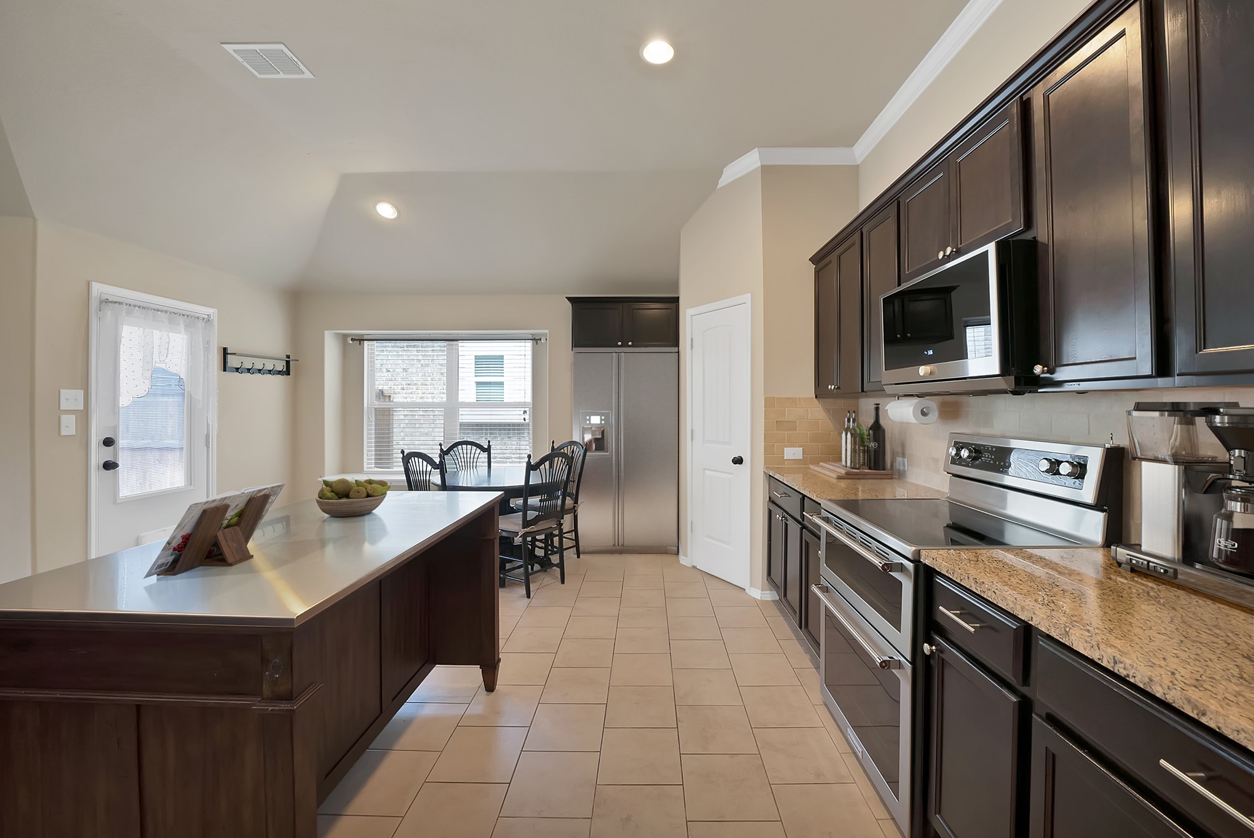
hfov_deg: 108.3
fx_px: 453
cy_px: 399
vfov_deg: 85.4
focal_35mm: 13
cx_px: 642
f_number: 9
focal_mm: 12
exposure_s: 1/5
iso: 640
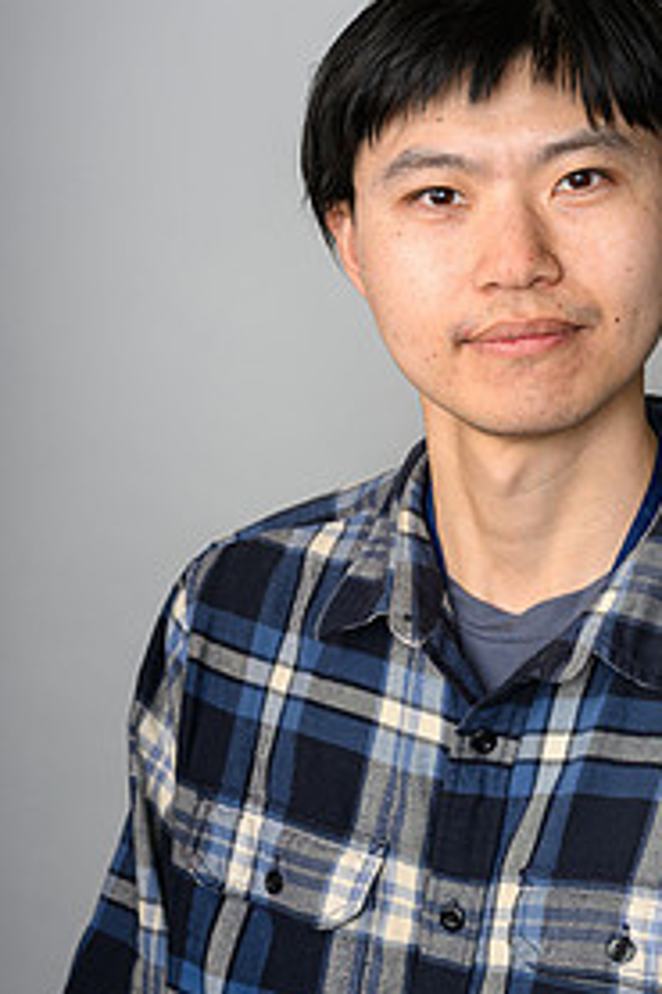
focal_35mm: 81
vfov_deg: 25.0
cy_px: 415
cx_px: 519
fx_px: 2237
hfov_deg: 16.7
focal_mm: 50
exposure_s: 1/200
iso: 200
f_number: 6.3
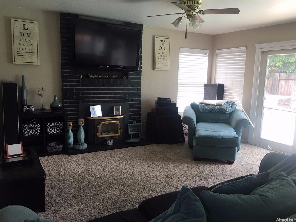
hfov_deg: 61.7
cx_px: 148
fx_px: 248
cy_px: 111
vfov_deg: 48.2
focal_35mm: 29
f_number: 2.2
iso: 40
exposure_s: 1/30
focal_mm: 4.15
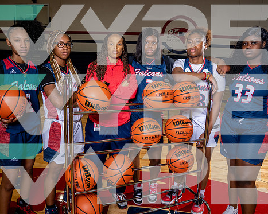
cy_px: 105
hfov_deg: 62.2
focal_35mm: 28
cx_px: 133
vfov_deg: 51.5
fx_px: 222
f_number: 9
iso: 500
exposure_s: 1/250
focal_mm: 24
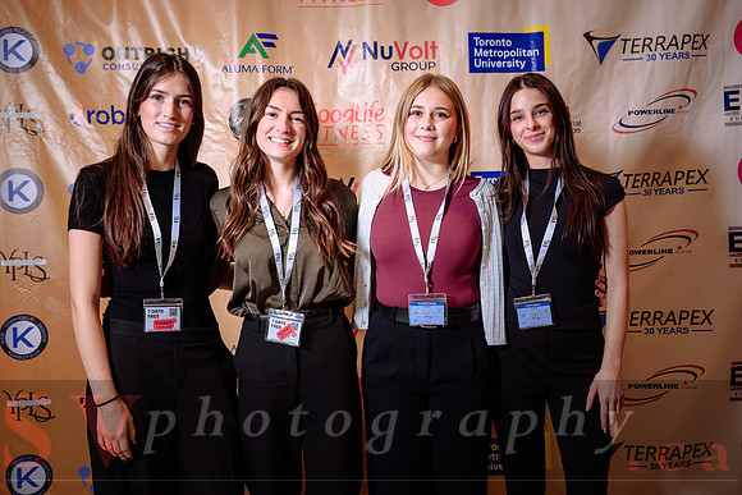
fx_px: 815
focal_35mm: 40
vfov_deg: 33.8
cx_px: 403
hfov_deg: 48.9
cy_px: 260
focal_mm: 32
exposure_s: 1/200
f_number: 4
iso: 800
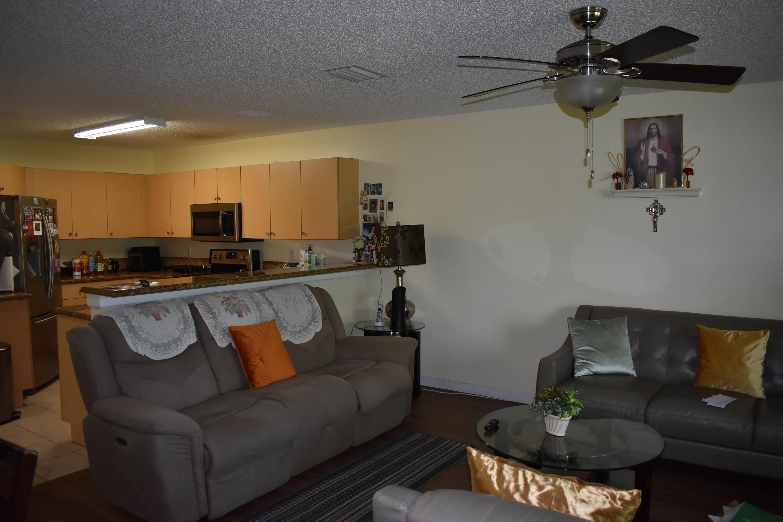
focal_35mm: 27
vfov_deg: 47.9
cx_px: 392
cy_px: 261
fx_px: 587
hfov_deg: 67.4
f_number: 3.5
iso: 800
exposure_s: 1/160
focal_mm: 18
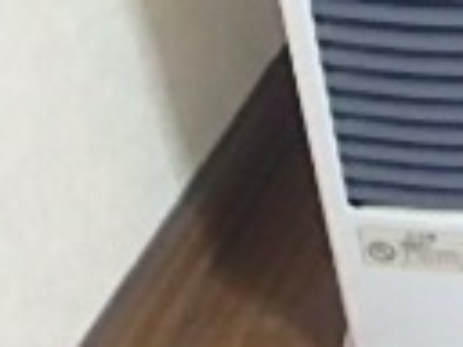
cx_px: 742
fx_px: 1404
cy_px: -134
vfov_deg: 13.5
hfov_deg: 16.6
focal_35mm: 105
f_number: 3.5
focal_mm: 3.7
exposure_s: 1/13
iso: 800
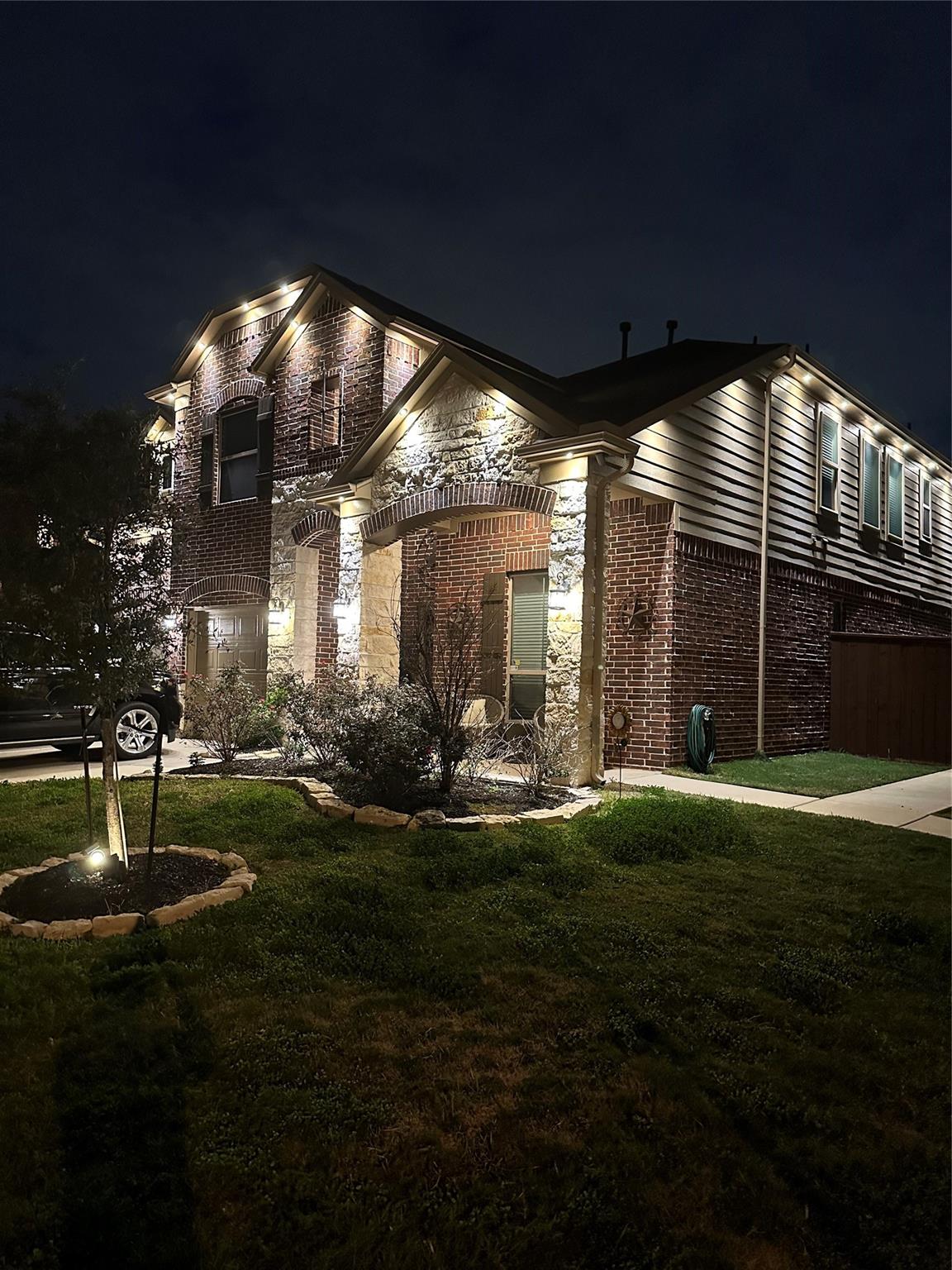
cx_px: 476
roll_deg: -1.3
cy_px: 635
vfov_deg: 71.6
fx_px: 880
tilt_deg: +3.1
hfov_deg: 56.8
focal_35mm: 24
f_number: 1.78
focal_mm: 6.86
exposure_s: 1/40
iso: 1000
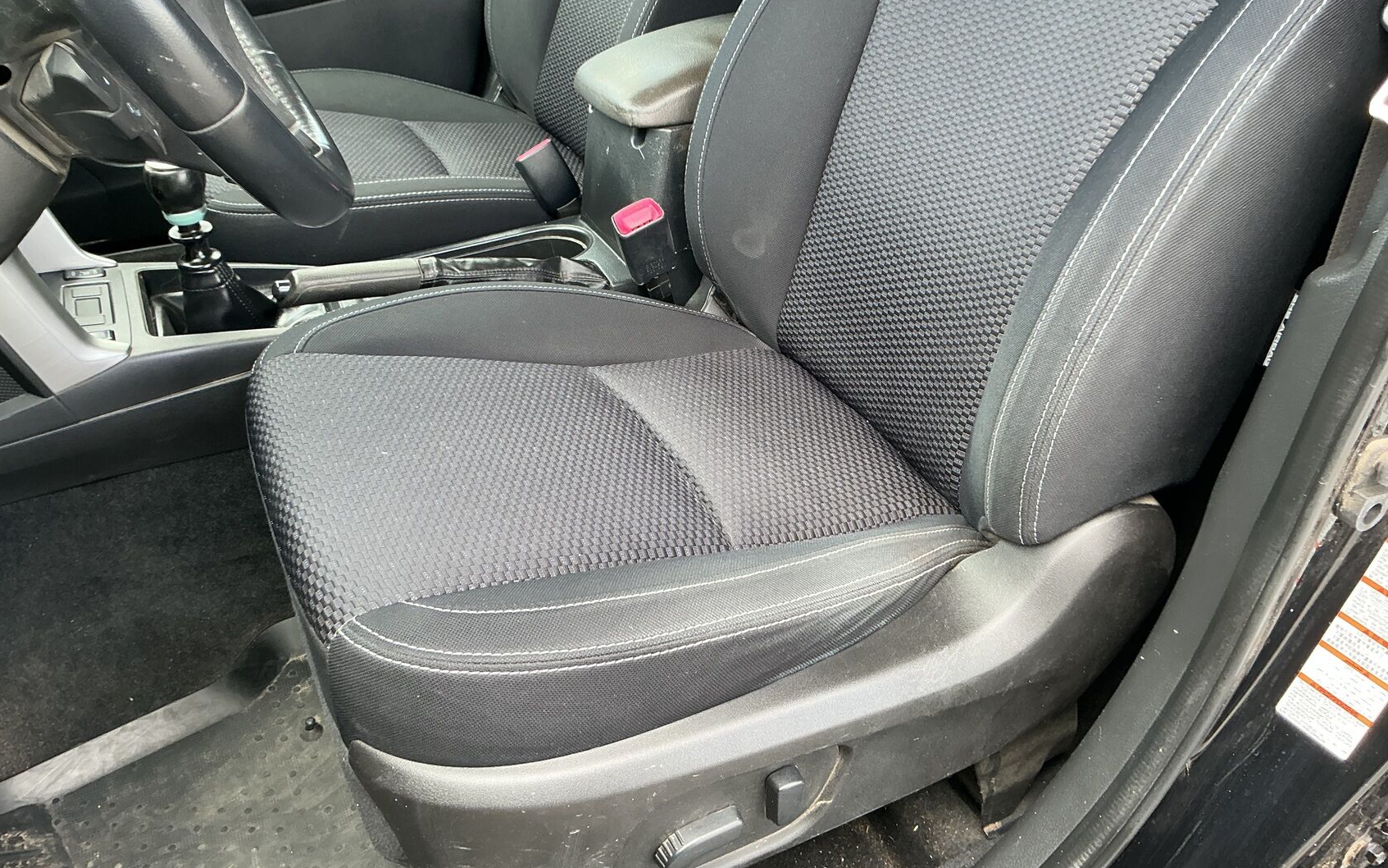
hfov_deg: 61.2
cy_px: 388
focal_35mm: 31
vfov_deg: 40.5
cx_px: 690
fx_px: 1173
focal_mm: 3
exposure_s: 1/120
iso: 64
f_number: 1.8
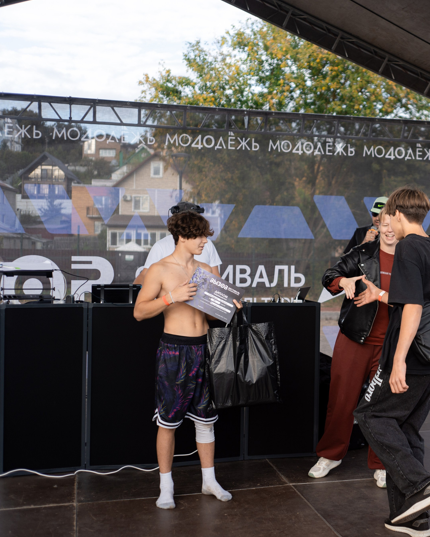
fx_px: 796
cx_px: 376
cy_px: 266
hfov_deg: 29.2
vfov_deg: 37.3
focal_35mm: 50
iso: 100
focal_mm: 35
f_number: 2.2
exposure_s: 1/800
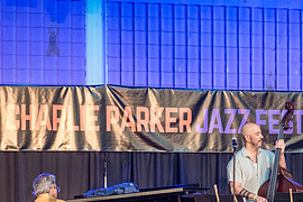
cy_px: 199
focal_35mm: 172
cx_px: 269
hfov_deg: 11.9
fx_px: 1448
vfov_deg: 7.9
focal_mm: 80
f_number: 4
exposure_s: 1/400
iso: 3200
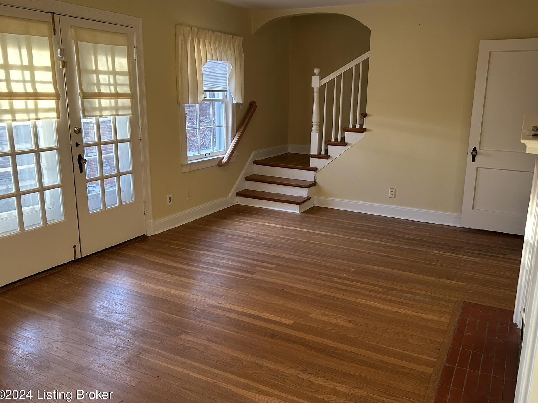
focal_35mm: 29
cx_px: 294
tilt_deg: -13.8
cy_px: 190
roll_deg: -0.5
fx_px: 451
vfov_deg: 48.2
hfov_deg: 61.5
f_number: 1.5
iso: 200
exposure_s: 1/60
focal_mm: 5.7
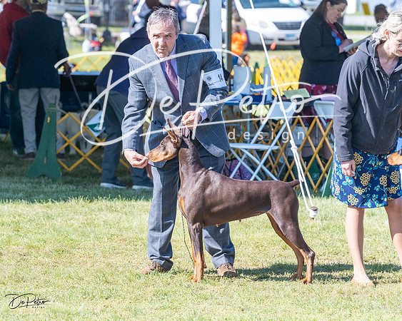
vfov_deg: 7.0
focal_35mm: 220
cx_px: 201
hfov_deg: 8.8
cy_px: 160
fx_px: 2612
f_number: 6.3
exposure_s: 1/2000
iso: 1600
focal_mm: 195
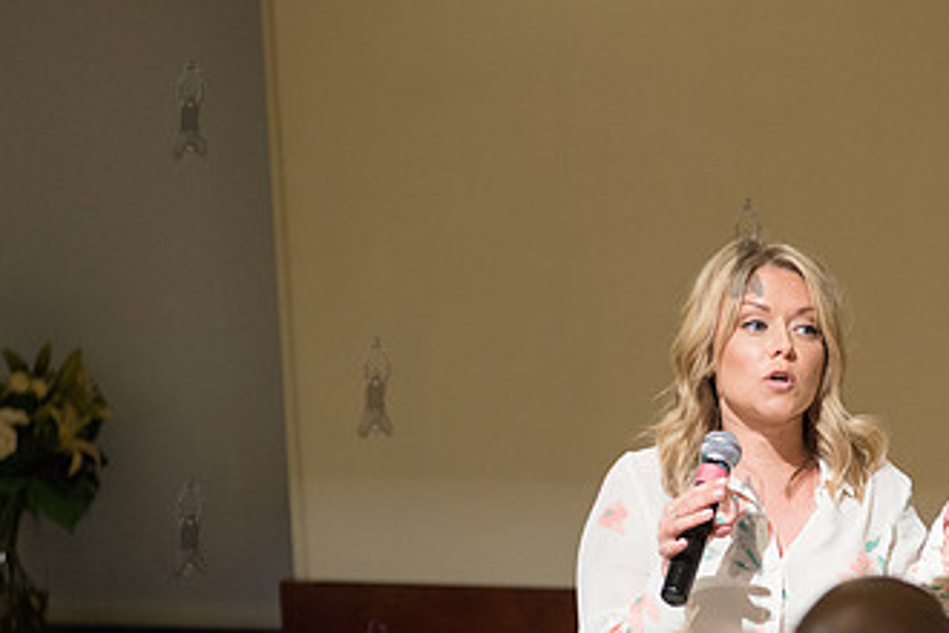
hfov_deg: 6.9
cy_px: 525
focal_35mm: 299
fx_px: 7881
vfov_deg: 4.6
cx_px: 745
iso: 2500
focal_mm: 170
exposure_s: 1/320
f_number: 4
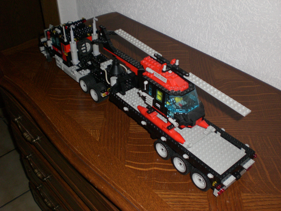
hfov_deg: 49.0
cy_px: 106
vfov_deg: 37.7
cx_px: 140
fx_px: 308
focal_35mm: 38
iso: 200
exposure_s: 1/60
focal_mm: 6.3
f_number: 3.1
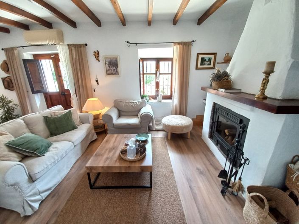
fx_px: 112
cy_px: 112
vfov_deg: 89.9
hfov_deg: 106.2
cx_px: 150
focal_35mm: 13
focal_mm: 1.42
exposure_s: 1/33
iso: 125
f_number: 2.2
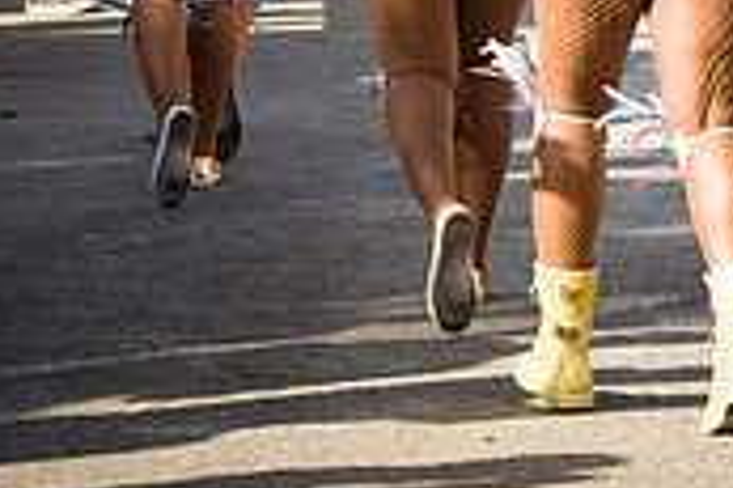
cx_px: 839
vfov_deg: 4.4
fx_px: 6286
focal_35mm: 309
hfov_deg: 6.6
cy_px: -212
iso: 100
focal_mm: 92
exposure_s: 1/200
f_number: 5.6
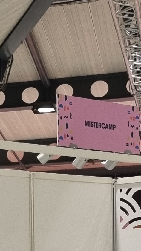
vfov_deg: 15.2
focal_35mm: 136
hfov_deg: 8.5
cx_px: -138
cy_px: 313
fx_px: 905
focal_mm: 5.4
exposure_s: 1/50
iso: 200
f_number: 1.8
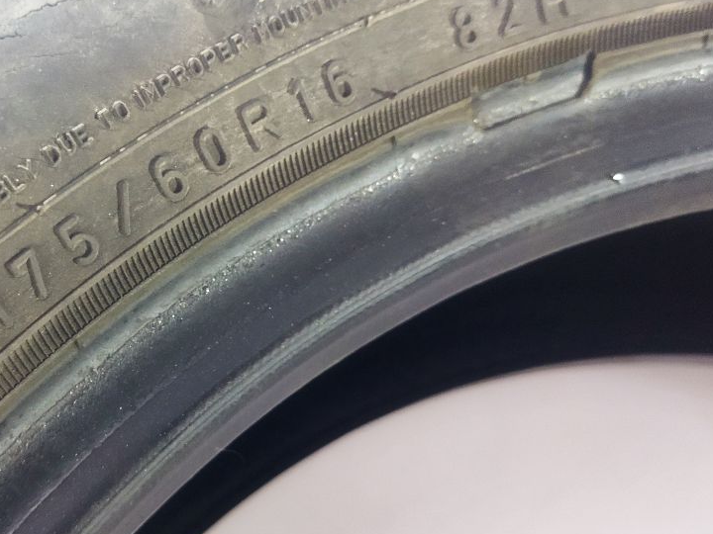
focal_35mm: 45
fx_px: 927
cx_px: 195
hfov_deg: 41.1
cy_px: 258
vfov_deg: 32.2
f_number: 1.79
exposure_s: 1/25
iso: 447
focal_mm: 4.71
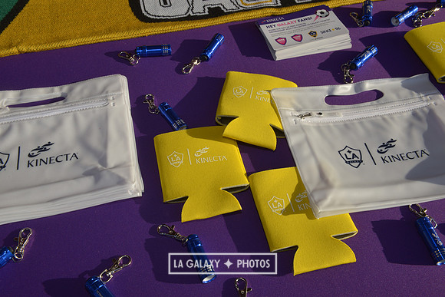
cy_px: 148
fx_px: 470
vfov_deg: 35.1
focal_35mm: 38
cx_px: 222
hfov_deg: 50.7
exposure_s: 1/250
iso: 400
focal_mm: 38
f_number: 18
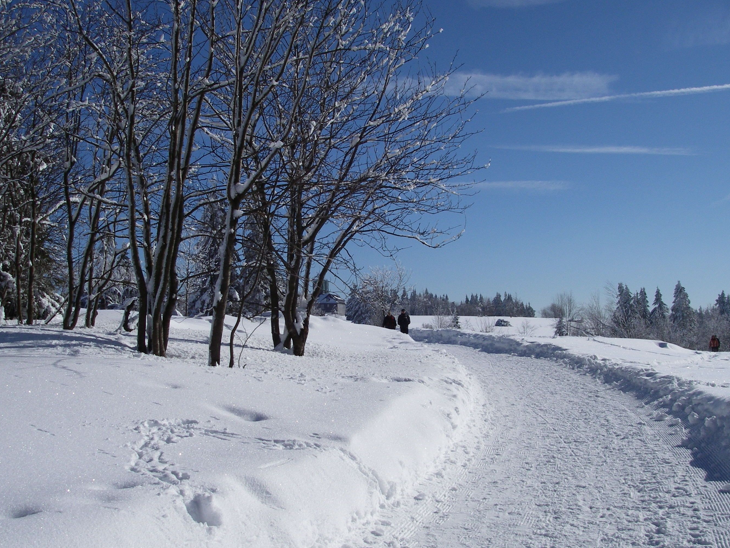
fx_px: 844
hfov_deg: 46.8
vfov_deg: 36.0
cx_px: 377
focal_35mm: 40
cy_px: 283
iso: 80
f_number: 6.6
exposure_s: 1/1000
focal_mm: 6.3
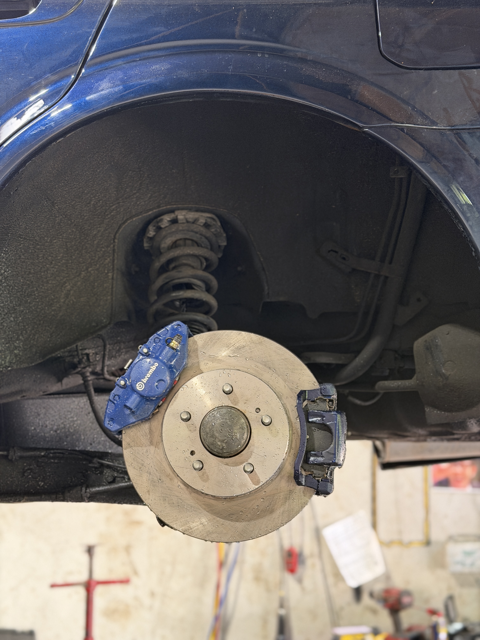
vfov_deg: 39.7
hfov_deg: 30.3
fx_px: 887
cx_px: 240
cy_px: 320
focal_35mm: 48
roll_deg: -0.4
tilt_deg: +8.0
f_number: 1.78
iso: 250
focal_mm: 6.76
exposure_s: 1/60
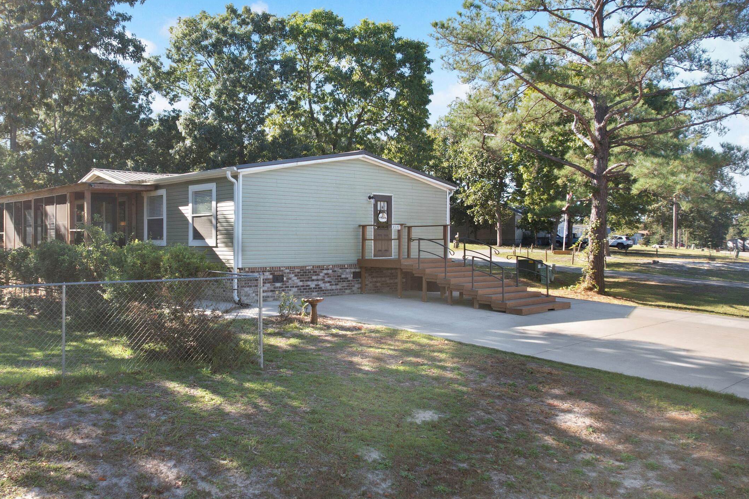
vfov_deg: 42.3
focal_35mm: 31
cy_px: 246
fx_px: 645
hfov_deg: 59.5
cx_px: 281
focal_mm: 8.38
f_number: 2.8
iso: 100
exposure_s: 1/60
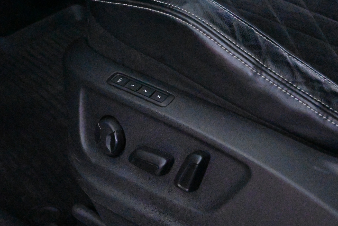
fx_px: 789
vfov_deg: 16.3
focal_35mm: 84
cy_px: 125
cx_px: 158
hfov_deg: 24.2
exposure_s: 1/80
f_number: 6
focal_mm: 48
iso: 40000
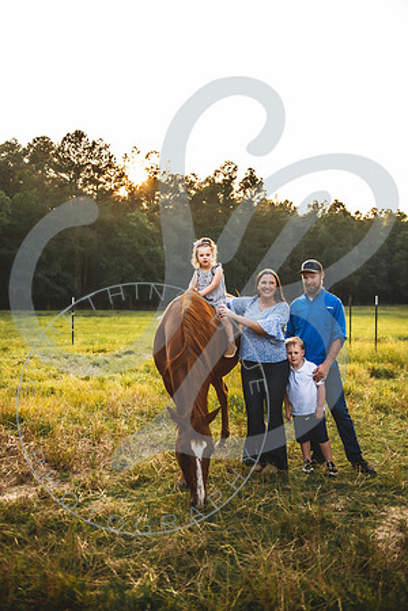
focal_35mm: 35
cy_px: 306
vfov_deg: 54.4
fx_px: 595
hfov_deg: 37.9
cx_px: 204
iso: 125
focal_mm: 35
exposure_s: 1/250
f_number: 2.8
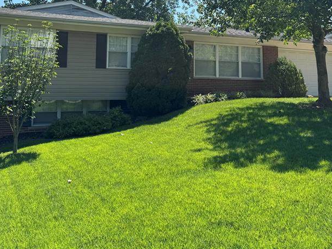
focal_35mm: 40
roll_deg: -0.9
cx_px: 144
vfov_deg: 34.6
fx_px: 384
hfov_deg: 46.7
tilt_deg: +5.5
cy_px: 42
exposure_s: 1/2604
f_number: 1.78
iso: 80
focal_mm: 6.76
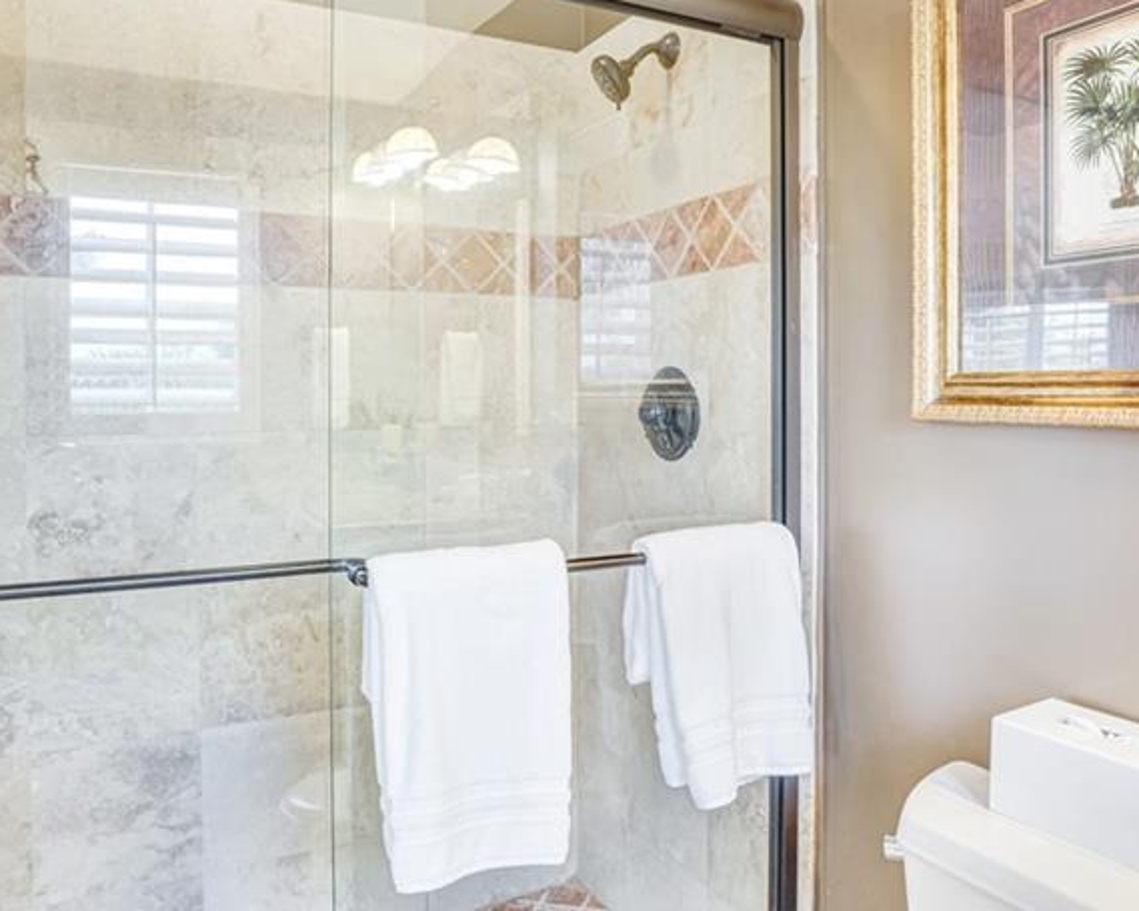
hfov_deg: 64.0
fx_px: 910
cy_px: 407
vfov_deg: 53.1
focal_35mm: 27
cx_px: 603
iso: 400
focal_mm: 16
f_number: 9
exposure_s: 1/8
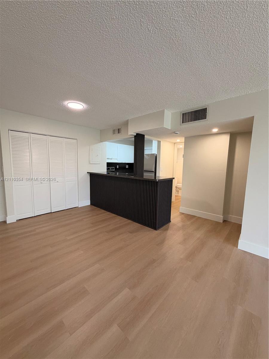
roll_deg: -1.4
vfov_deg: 102.1
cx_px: 134
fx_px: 145
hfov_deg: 85.7
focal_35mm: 14
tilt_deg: -6.1
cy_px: 180
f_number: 2.2
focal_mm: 2.22
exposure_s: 1/120
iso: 250
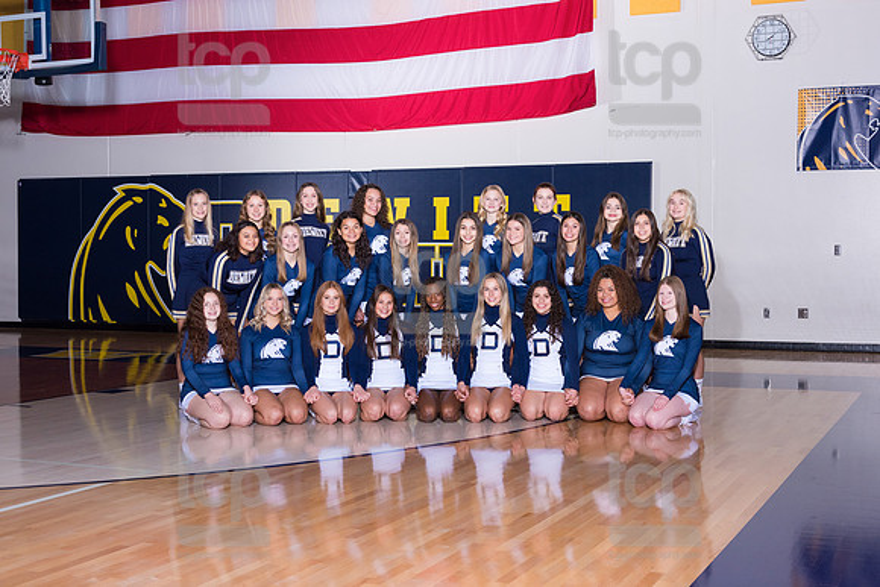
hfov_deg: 40.8
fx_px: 1182
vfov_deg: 27.9
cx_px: 435
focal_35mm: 48
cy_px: 283
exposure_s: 1/250
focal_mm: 44
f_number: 7.1
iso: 640
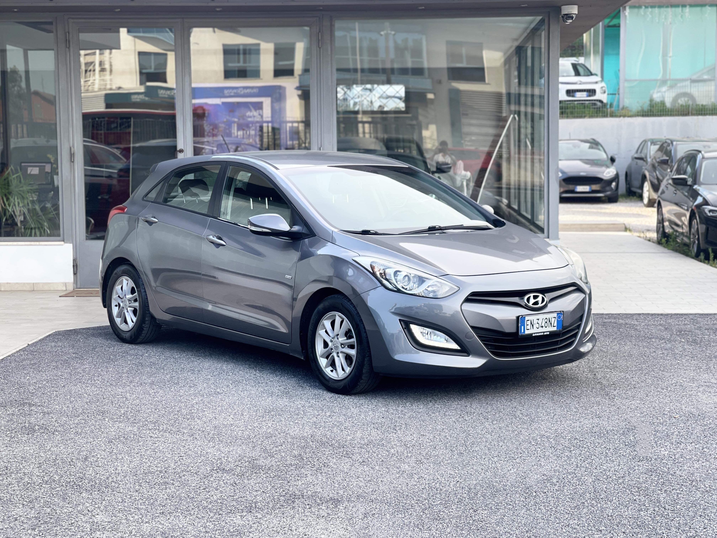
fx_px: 1326
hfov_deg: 30.3
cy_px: 269
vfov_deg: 22.9
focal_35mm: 64
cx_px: 358
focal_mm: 7.5
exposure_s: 1/151
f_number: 2.2
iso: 20
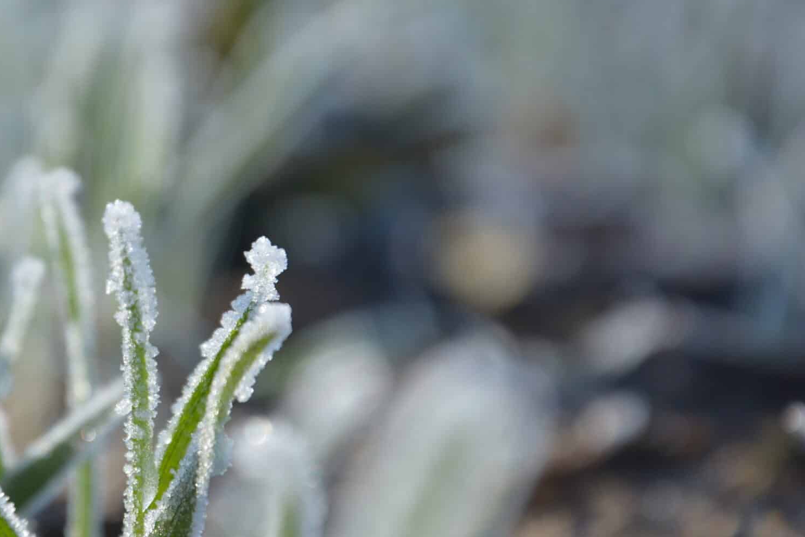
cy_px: 255
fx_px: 6079
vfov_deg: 5.1
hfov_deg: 7.6
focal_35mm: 272
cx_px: 189
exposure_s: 1/500
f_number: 5.6
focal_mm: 105
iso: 200
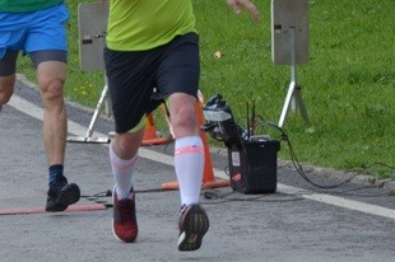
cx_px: 106
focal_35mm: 421
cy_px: -37
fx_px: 4611
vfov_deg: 3.3
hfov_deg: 4.9
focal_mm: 85
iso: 200
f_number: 8
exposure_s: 1/250
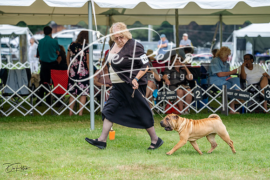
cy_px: 90
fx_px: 1073
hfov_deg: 14.3
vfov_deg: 9.6
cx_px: 135
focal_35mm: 143
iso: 400
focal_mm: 143
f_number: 4.5
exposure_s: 1/400
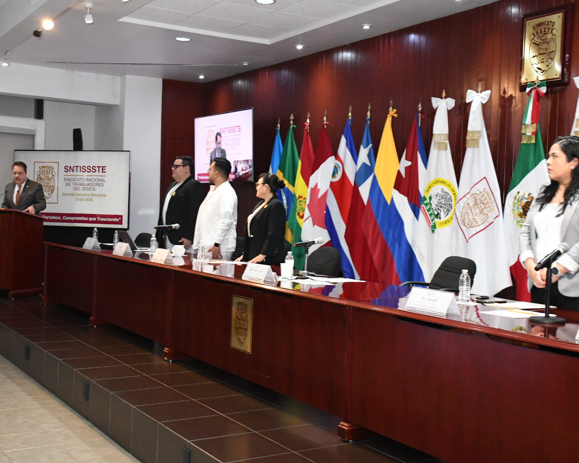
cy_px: 227
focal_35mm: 45
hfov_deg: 41.2
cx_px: 291
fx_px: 771
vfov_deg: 33.4
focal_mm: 26
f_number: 6.3
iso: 5000
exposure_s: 1/125
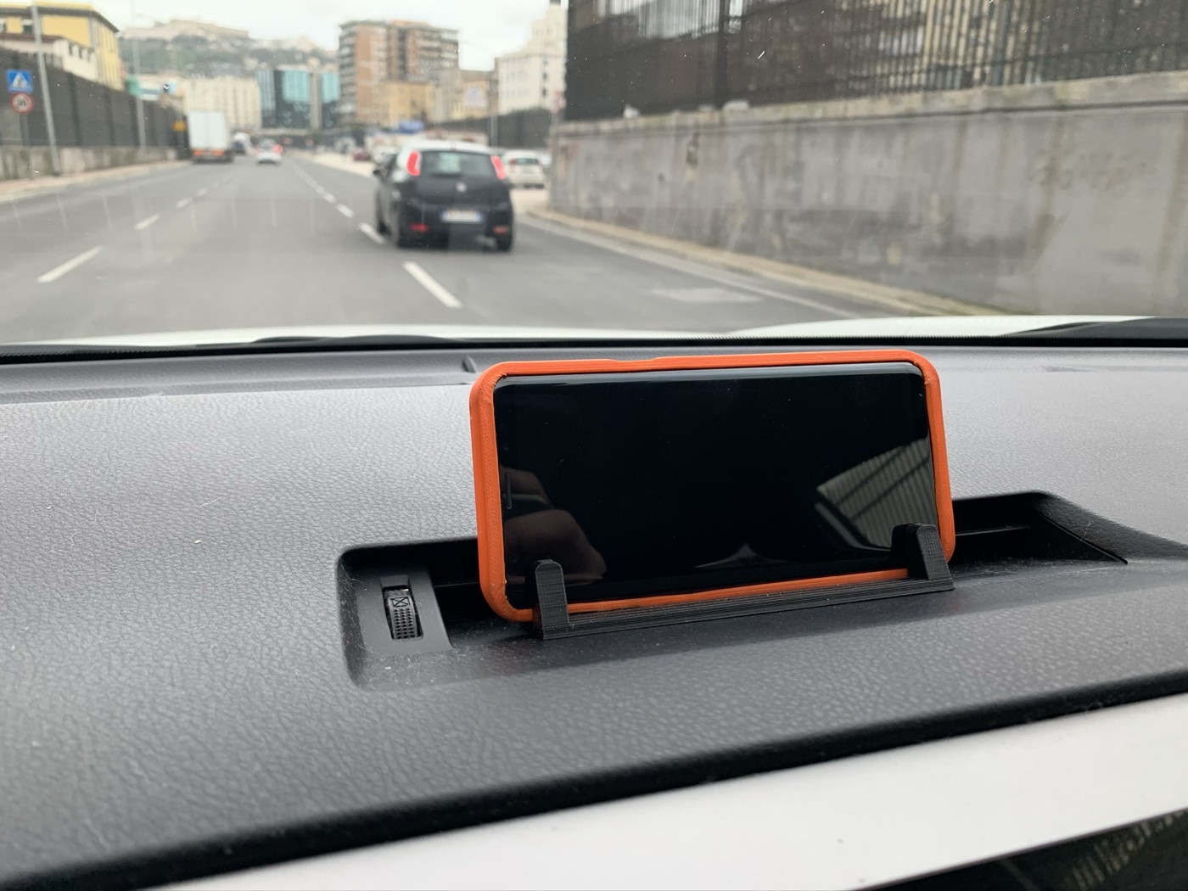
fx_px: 892
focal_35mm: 26
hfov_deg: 67.3
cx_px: 594
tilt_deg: -16.2
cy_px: 446
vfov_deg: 53.1
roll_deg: -3.2
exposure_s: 1/121
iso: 64
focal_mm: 4.25
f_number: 1.8
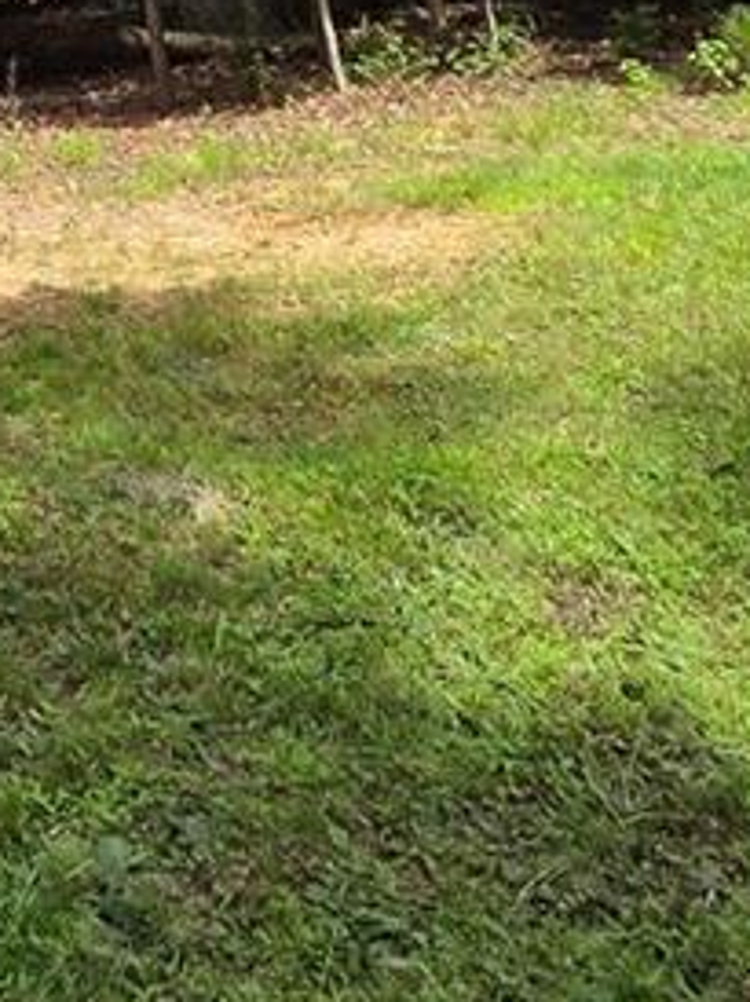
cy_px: -724
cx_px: -662
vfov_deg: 20.3
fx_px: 2112
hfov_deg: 16.4
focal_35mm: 73
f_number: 2.2
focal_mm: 2.2
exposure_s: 1/989
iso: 50
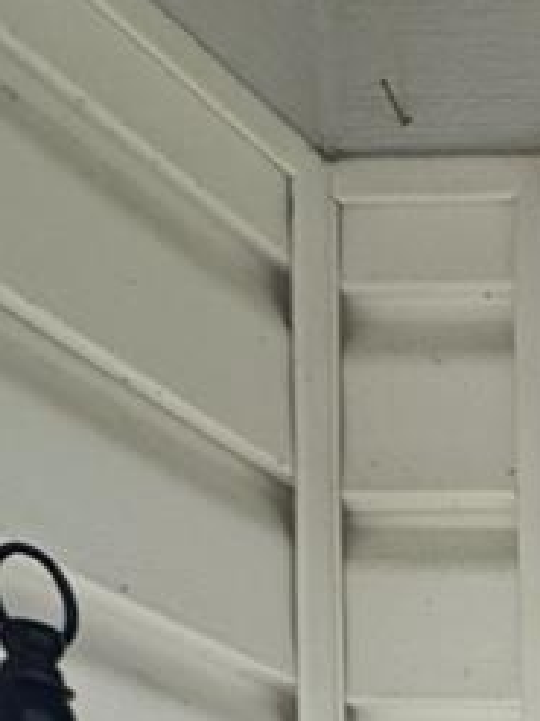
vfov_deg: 17.5
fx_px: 1769
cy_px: 1381
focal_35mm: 85
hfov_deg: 11.5
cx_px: 1546
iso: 160
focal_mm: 2.22
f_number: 2.2
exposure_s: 1/120
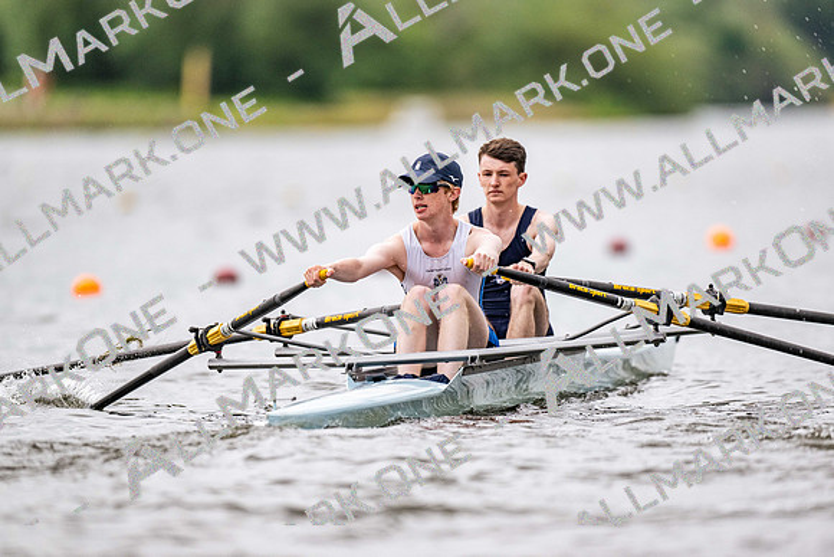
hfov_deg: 3.4
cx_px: 417
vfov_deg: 2.3
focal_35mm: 600
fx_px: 13903
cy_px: 278
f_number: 4
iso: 900
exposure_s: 1/2500
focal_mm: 600
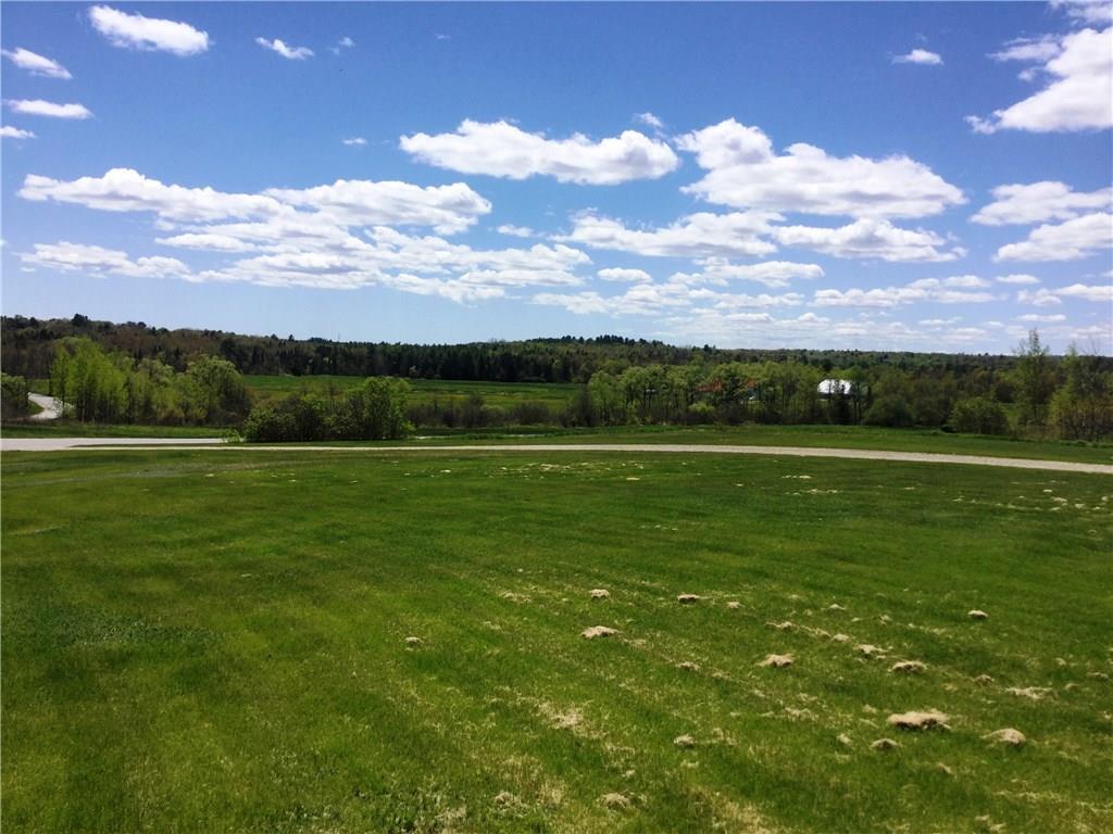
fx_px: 997
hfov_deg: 58.4
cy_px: 417
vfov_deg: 45.4
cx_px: 556
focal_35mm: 31
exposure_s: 1/2469
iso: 25
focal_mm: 3.3
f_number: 2.4
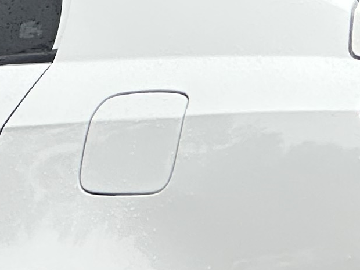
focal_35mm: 501
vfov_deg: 3.0
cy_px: -45
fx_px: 5210
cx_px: 93
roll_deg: +0.5
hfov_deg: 4.0
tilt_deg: +0.9
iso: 125
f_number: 2.8
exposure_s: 1/100
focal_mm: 9
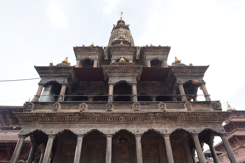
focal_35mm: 24
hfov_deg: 73.7
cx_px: 122
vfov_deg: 53.1
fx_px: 163
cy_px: 82
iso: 100
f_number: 6.3
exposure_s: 1/100
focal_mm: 24
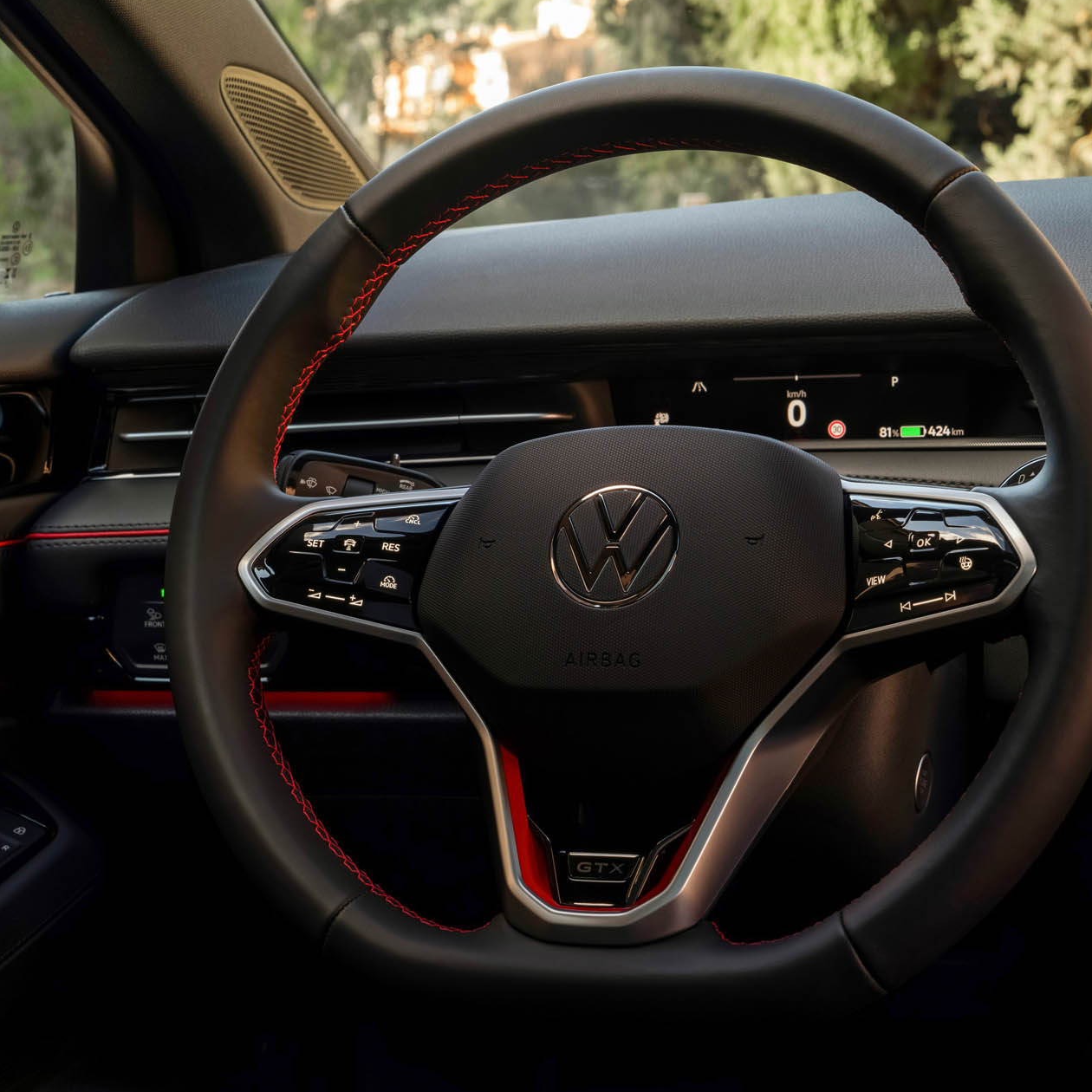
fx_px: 2356
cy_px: 550
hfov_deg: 26.1
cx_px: 636
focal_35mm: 66
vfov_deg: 26.1
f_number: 11
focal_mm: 51
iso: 50
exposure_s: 1/1.25
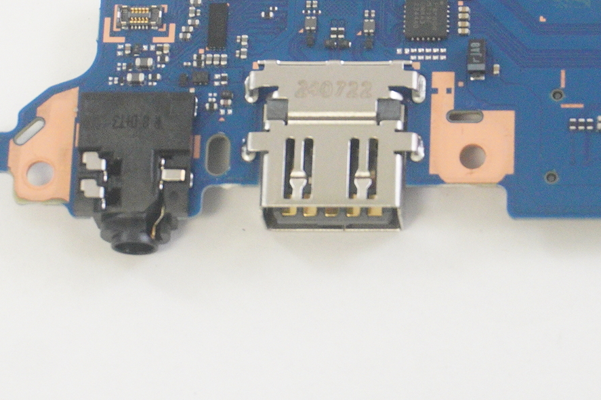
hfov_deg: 13.0
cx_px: 607
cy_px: 32
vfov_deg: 8.7
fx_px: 2609
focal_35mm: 156
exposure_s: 1/100
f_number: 5.6
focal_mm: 37
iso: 2500
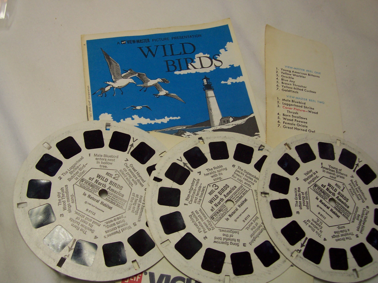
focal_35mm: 37
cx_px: 189
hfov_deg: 50.1
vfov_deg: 38.7
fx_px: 404
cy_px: 142
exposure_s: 1/90
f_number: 2.8
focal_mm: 5.6
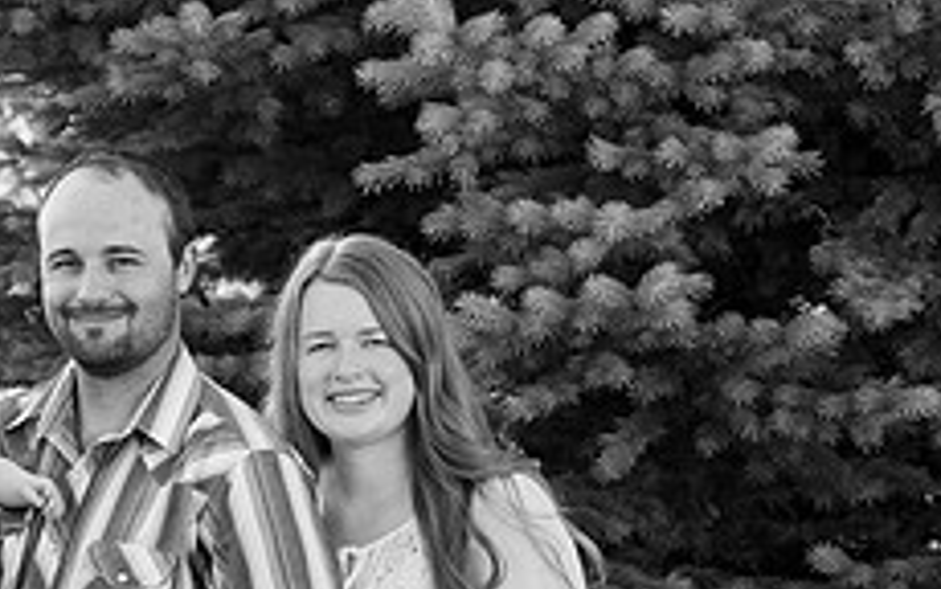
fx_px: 4618
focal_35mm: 180
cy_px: 509
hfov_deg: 11.5
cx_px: -37
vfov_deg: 7.3
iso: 500
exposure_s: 1/320
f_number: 5.6
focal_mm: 70
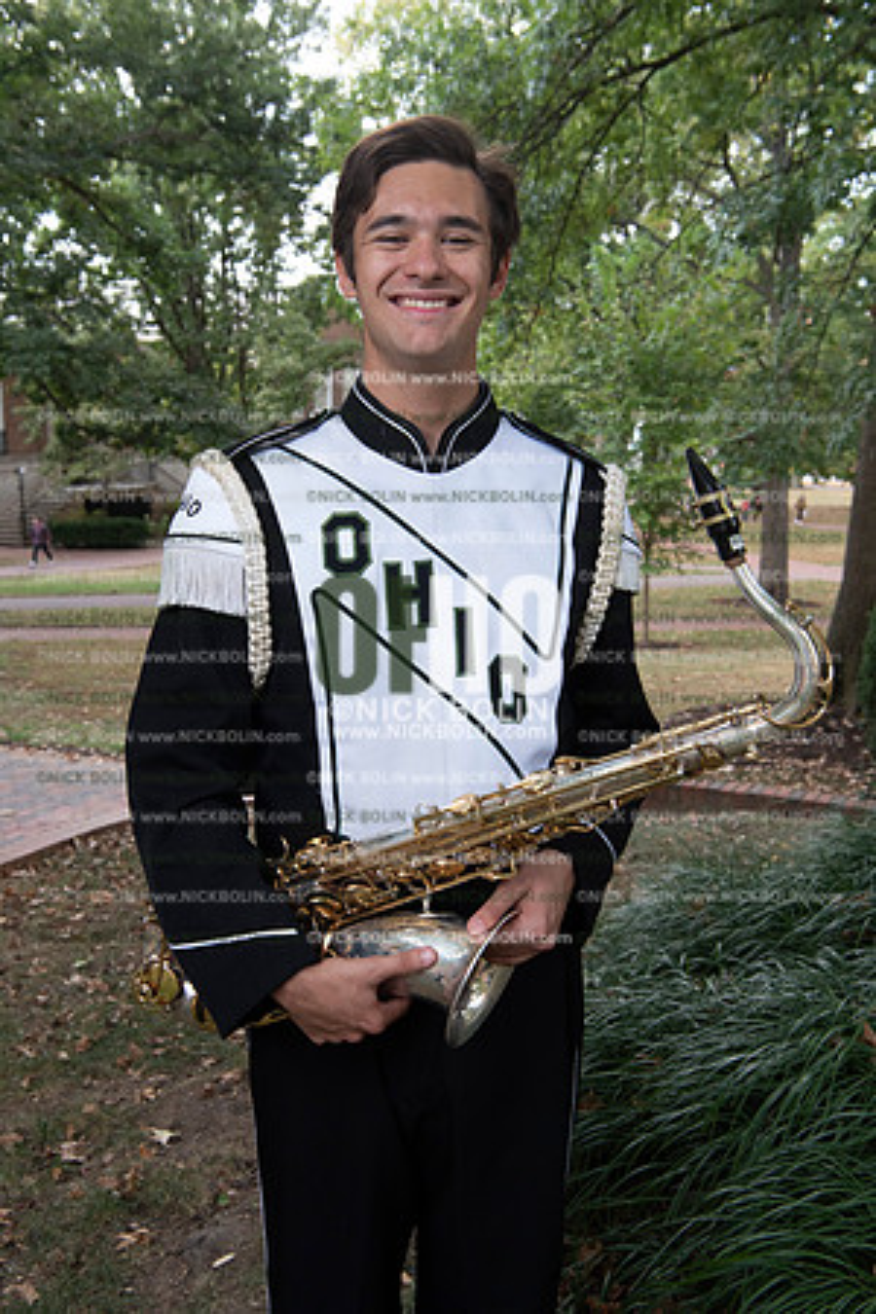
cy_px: 657
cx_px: 438
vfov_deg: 48.5
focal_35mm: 40
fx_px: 1460
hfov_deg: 33.4
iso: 800
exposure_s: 1/100
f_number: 8
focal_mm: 40
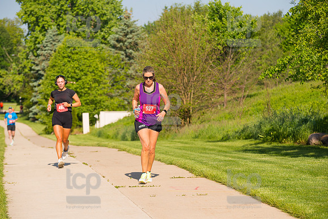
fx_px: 1230
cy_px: 110
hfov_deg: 15.2
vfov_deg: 10.2
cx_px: 164
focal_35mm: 135
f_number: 5.6
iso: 400
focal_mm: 135
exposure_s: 1/2000
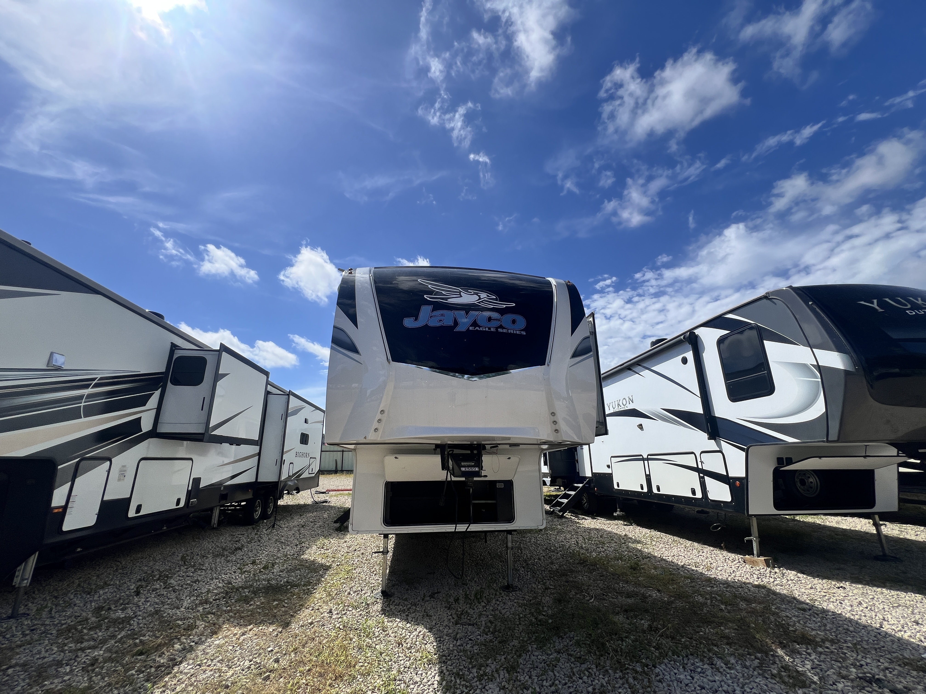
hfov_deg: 106.2
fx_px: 348
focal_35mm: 13
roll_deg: +1.2
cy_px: 347
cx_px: 463
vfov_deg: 89.9
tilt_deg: +17.7
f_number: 1.8
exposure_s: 1/2370
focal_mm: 1.57
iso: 32
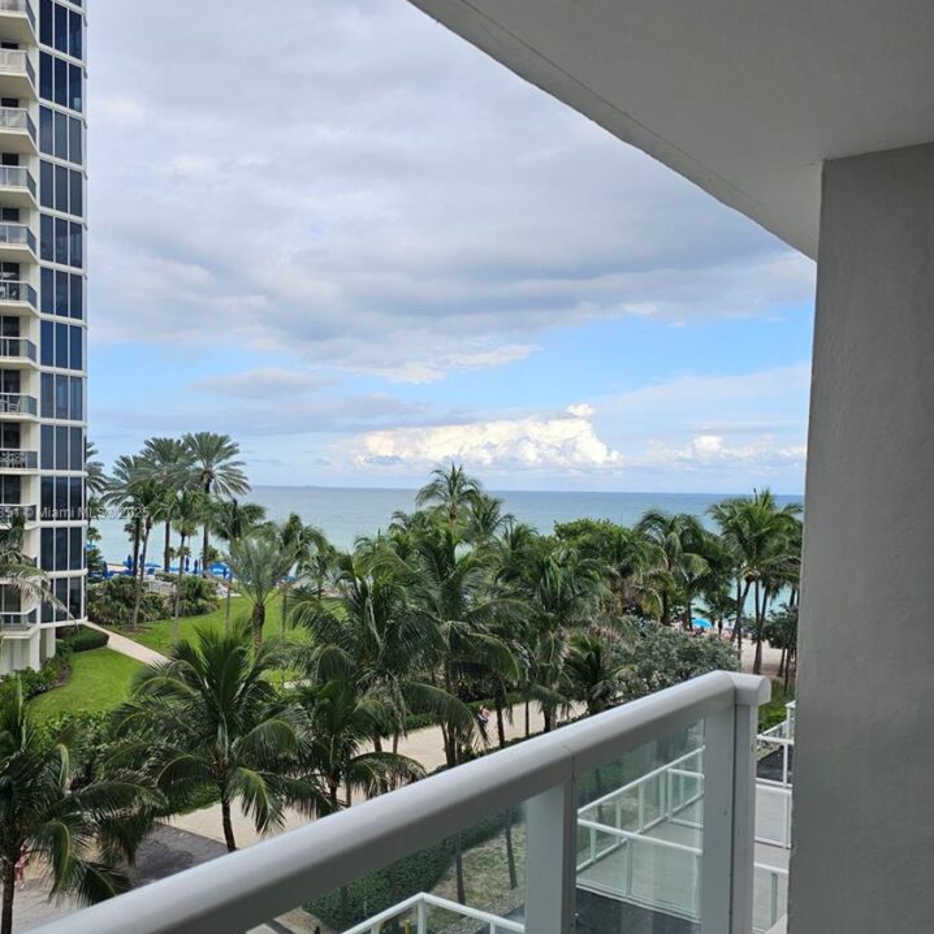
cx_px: 446
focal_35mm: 29
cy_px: 514
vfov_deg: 55.5
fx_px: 885
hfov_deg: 55.6
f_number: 1.7
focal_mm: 6.3
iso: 10
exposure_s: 1/476
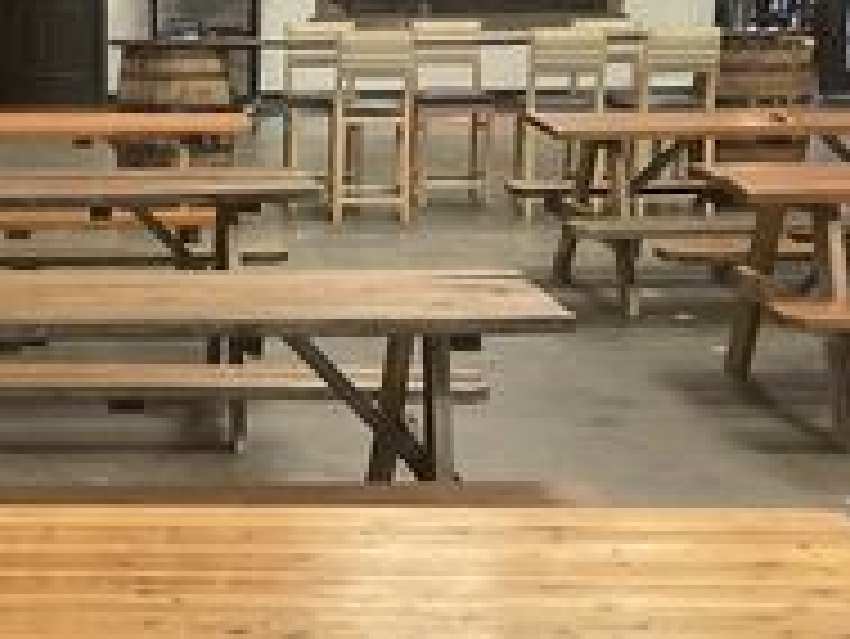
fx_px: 2261
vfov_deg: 16.0
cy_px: 459
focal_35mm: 92
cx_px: 126
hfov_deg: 20.9
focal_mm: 3
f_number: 1.8
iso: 200
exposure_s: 1/40
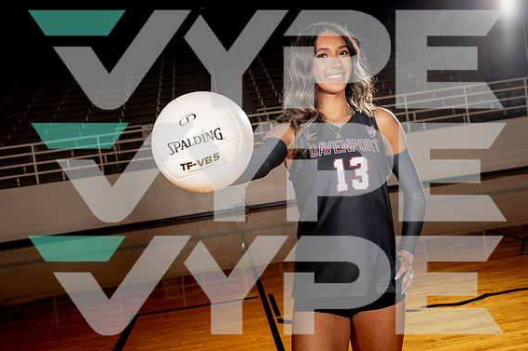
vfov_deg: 32.6
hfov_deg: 47.4
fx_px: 601
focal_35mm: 41
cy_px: 173
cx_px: 269
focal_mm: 40
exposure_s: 1/250
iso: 100
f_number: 5.6
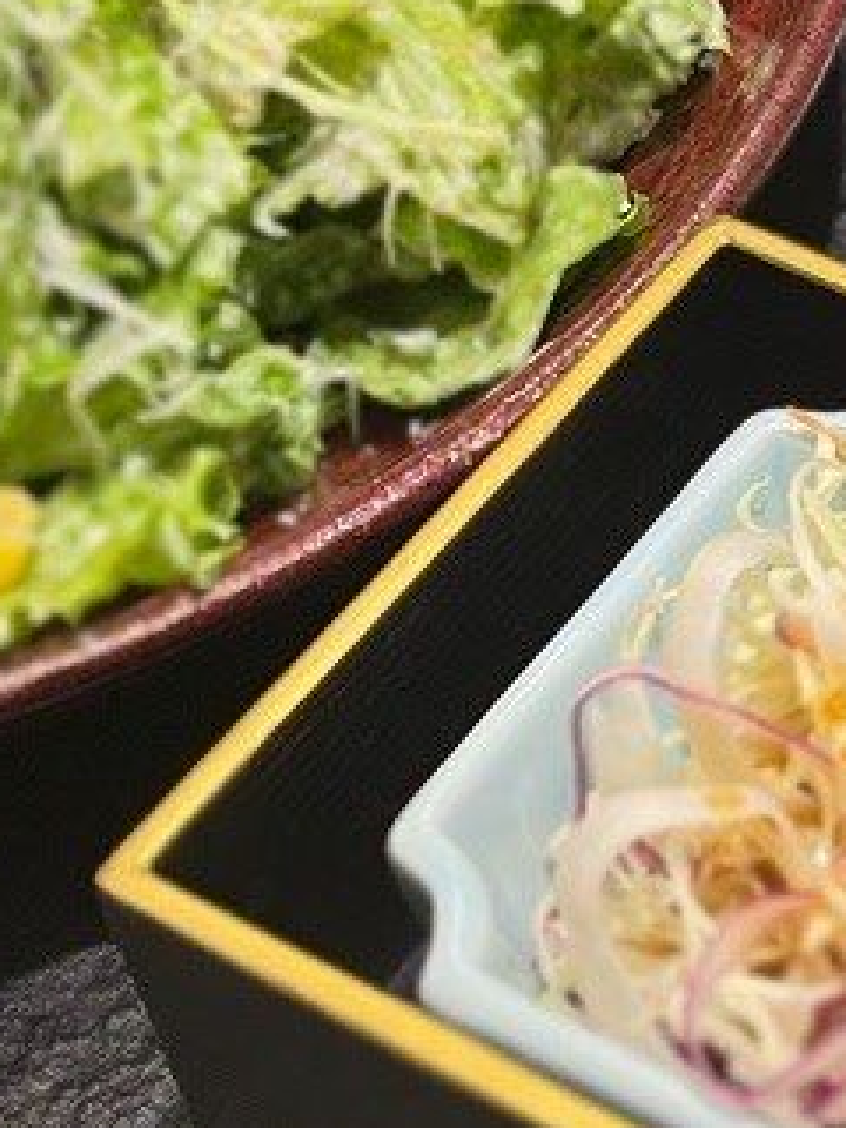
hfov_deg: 13.7
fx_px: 3389
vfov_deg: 18.7
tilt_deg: -44.6
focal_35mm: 104
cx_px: 1082
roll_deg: +0.9
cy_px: 215
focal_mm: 5.1
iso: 200
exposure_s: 1/60
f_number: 1.6
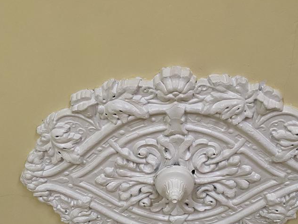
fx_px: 361
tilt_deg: +52.8
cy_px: 176
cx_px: 177
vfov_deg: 33.4
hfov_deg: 44.6
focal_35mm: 42
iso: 320
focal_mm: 4.25
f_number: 1.8
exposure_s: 1/60
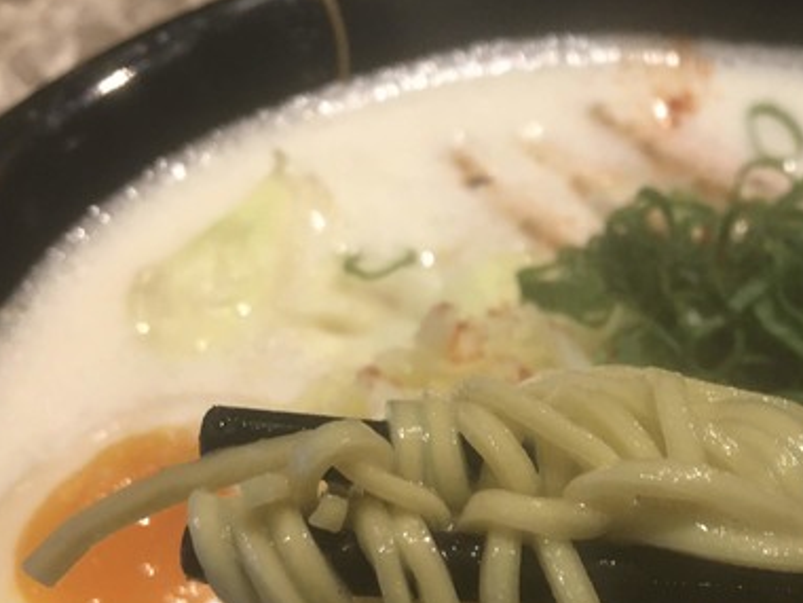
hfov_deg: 33.9
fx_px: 1276
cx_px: 640
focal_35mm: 55
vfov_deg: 26.0
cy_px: 493
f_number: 2.2
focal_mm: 4.15
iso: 100
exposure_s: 1/30
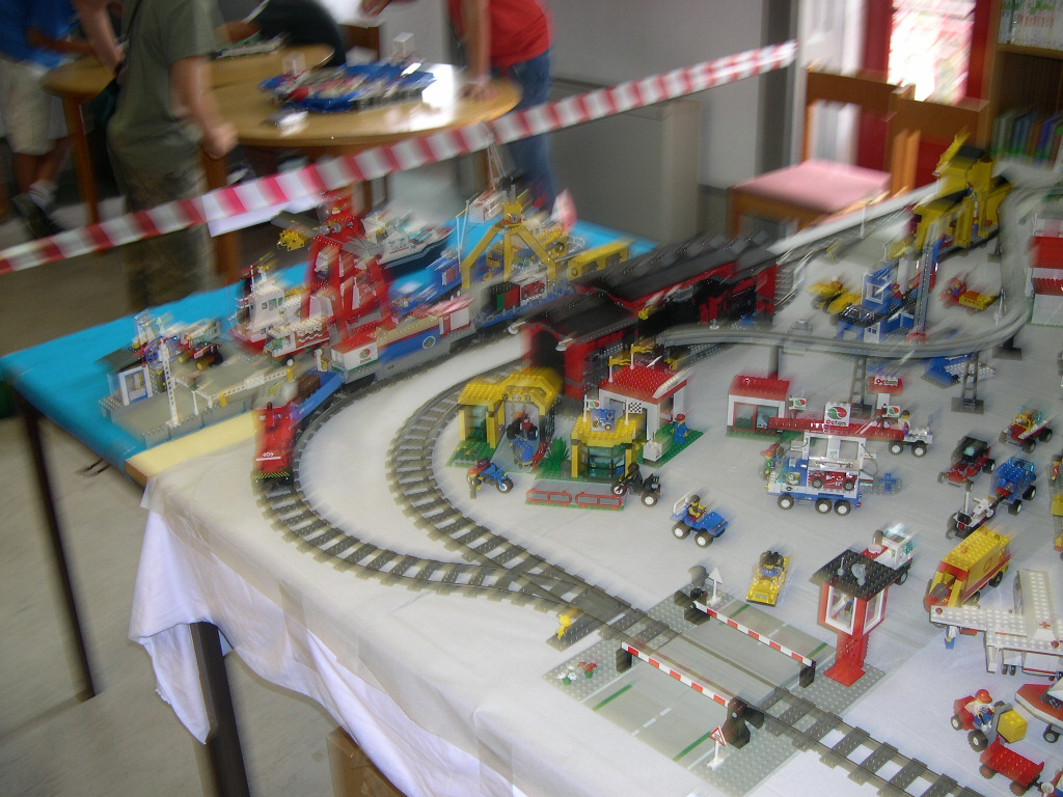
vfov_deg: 37.7
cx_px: 532
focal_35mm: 38
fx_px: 1167
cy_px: 398
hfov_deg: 49.0
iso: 100
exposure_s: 1/30
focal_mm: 8
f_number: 2.8
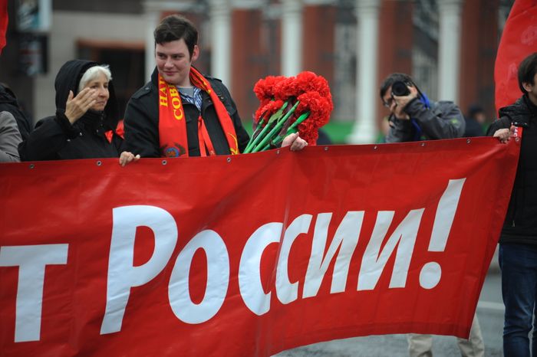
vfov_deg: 7.4
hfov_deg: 11.1
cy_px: 178
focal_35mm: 185
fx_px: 2758
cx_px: 268
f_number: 2.8
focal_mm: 185
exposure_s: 1/640
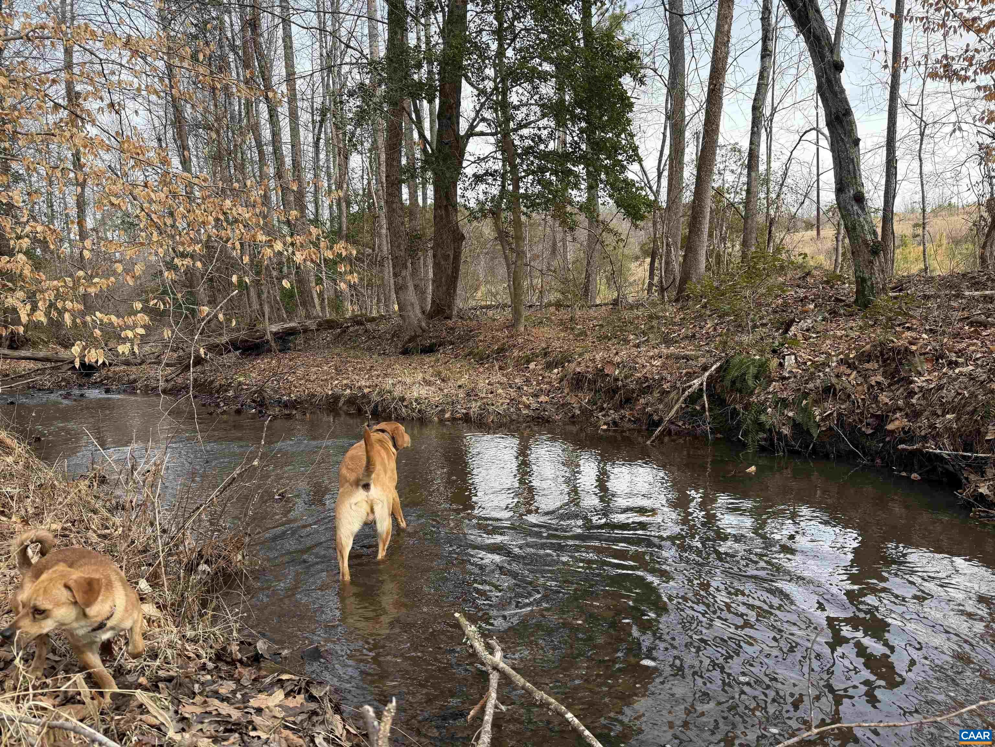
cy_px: 374
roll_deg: +3.3
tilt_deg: -4.6
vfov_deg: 56.8
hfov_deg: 71.6
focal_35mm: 24
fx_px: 690
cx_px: 498
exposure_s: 1/1271
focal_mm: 6.76
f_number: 1.78
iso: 100
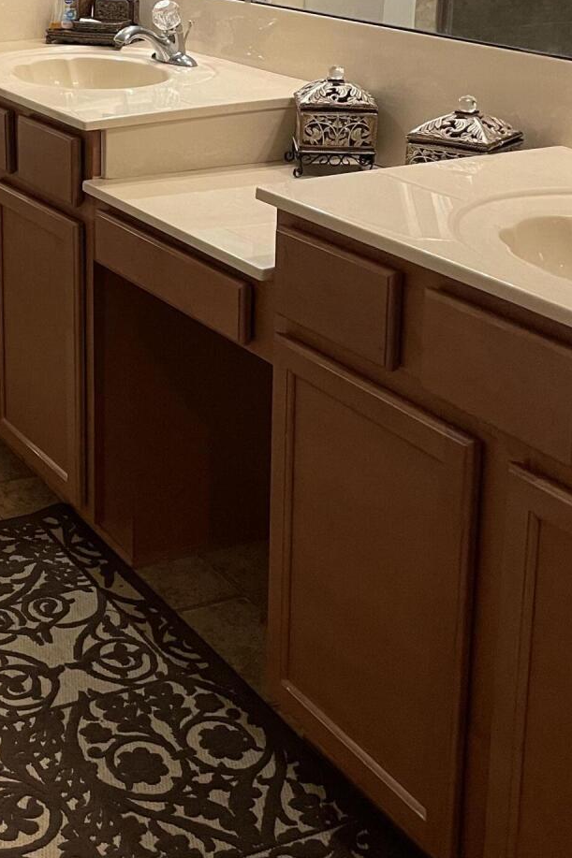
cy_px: 192
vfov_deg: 33.1
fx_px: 1407
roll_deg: +2.0
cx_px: -28
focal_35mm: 59
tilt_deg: -13.8
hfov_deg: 22.0
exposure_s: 1/60
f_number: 1.6
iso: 160
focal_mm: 4.2
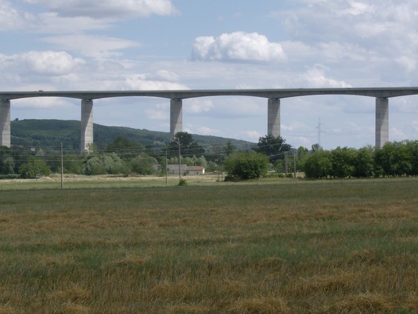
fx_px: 1329
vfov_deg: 13.5
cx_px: 209
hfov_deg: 17.9
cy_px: 156
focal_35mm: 110
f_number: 7.8
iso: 100
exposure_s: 1/378
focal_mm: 18
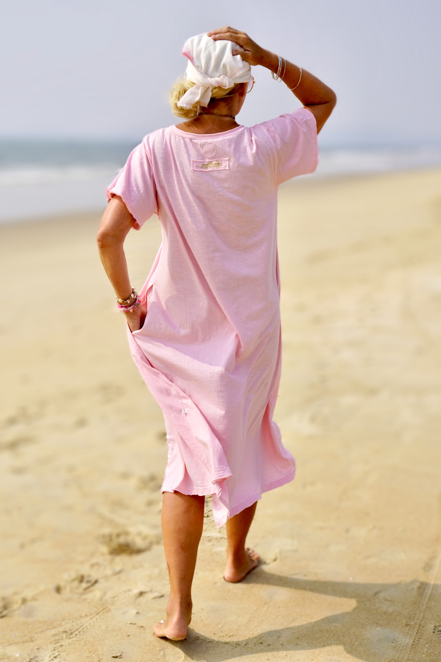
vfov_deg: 43.6
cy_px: 331
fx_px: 827
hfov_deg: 29.9
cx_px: 220
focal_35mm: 45
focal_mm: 30
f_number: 5.6
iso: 100
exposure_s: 1/1000
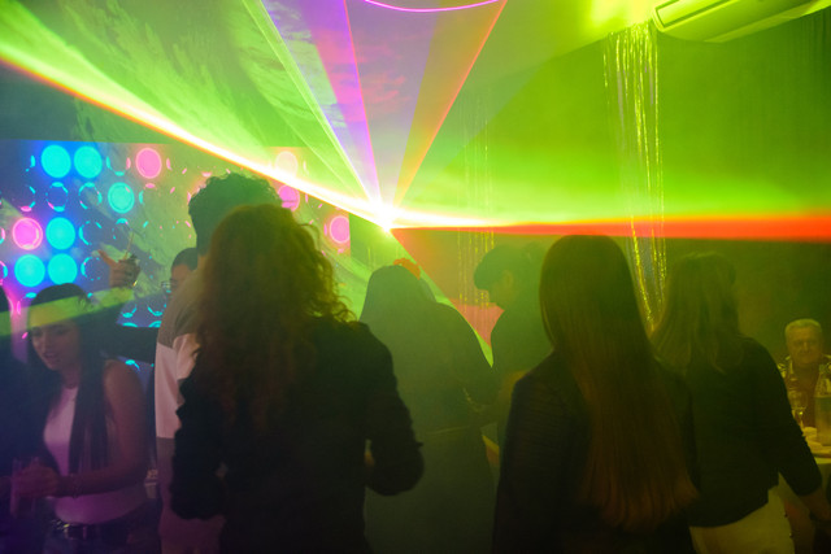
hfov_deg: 42.3
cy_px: 277
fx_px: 1074
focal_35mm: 46
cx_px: 416
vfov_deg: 29.0
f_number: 3.3
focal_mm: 31
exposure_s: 1/40
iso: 3200
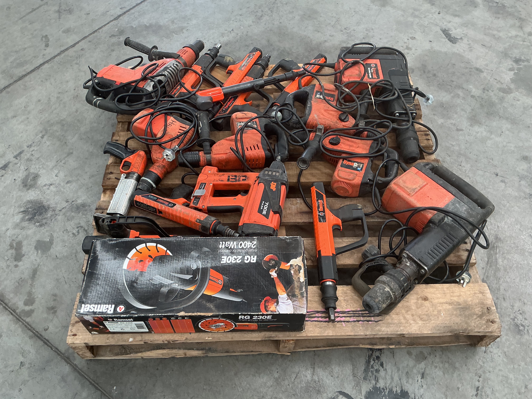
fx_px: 446
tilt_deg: -53.8
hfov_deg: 61.7
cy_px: 200
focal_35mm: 29
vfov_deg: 48.2
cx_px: 266
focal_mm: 3
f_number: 1.8
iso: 64
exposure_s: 1/100
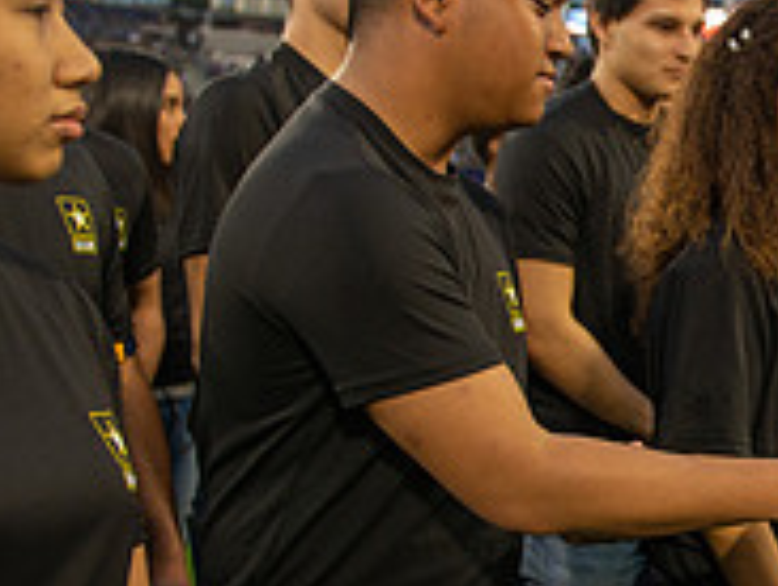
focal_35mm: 73
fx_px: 1644
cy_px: 359
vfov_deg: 20.2
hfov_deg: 24.3
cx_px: 914
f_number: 2.8
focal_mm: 24
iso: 400
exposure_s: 1/500
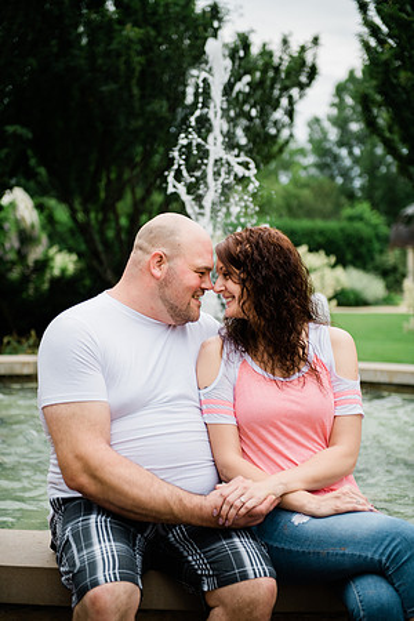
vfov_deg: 28.8
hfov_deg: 19.5
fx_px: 1207
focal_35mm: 70
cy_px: 310
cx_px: 207
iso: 200
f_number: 2.8
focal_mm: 70
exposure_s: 1/160
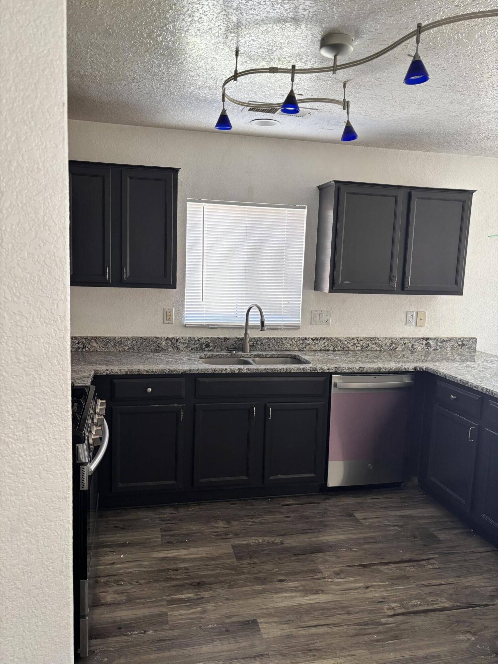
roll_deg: -2.6
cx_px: 249
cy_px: 332
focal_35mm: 26
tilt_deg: -7.0
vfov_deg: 67.3
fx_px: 499
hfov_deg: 53.1
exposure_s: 1/74
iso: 125
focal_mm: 5.96
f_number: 1.6
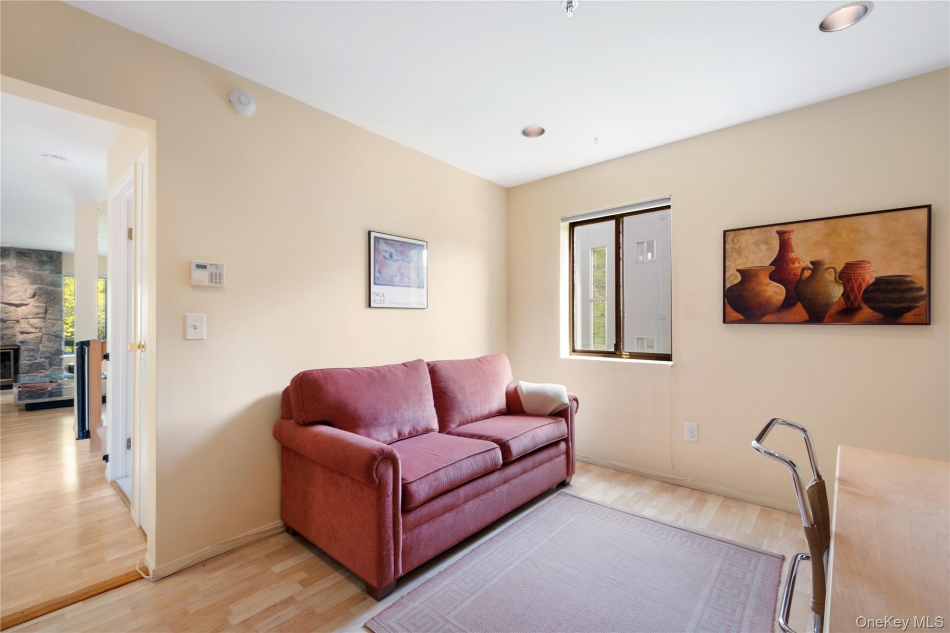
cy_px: 316
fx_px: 396
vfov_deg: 77.3
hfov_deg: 100.4
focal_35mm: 15
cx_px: 475
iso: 320
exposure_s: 1/1.67
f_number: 9
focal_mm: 9.9
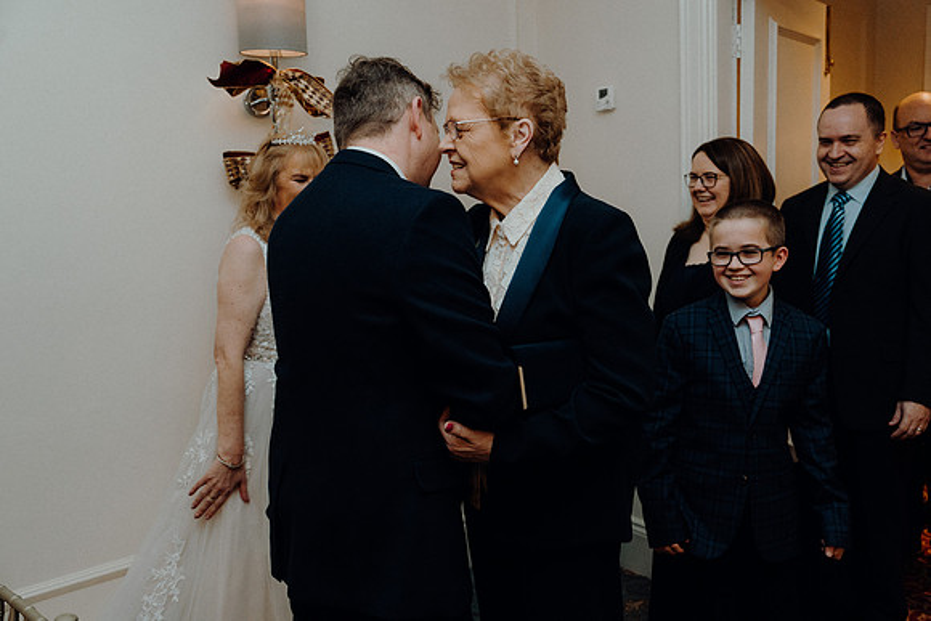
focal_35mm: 31
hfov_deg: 60.3
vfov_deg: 42.3
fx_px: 802
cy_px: 310
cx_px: 466
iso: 2500
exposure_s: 1/200
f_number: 3.5
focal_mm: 31
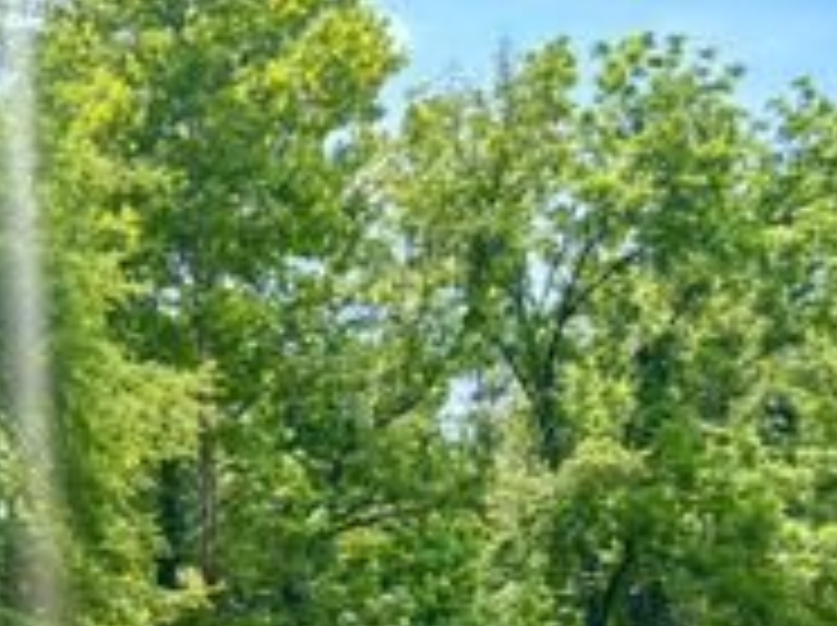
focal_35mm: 70
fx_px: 1690
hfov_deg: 24.2
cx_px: -261
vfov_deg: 19.2
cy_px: 840
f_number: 1.6
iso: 50
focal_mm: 5.96
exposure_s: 1/935
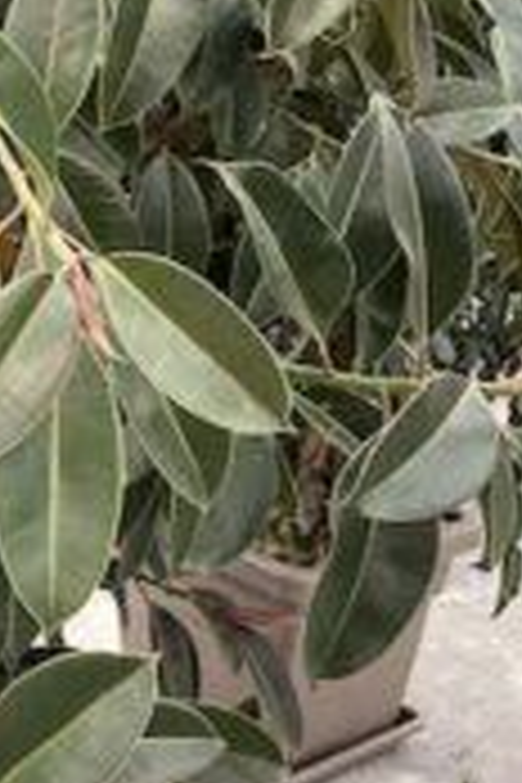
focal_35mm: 83
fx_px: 1805
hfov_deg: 15.0
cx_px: -302
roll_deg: -1.4
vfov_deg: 24.1
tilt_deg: -12.1
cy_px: 151
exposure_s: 1/121
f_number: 1.6
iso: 40
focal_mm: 4.2
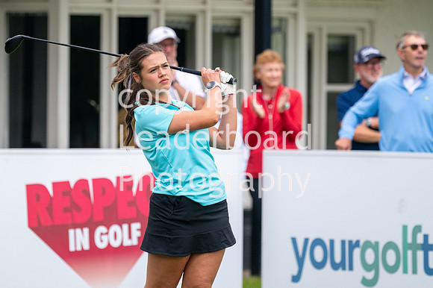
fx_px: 6232
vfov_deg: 2.6
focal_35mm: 518
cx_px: 203
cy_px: 127
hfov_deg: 4.0
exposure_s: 1/1600
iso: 400
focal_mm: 300
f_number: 5
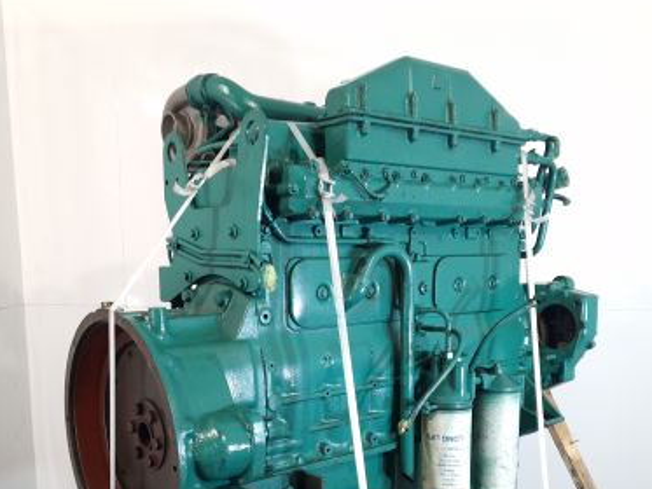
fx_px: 697
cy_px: 370
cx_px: 322
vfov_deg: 37.7
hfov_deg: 50.1
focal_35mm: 37
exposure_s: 1/50
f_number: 1.8
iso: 80
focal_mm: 6.4
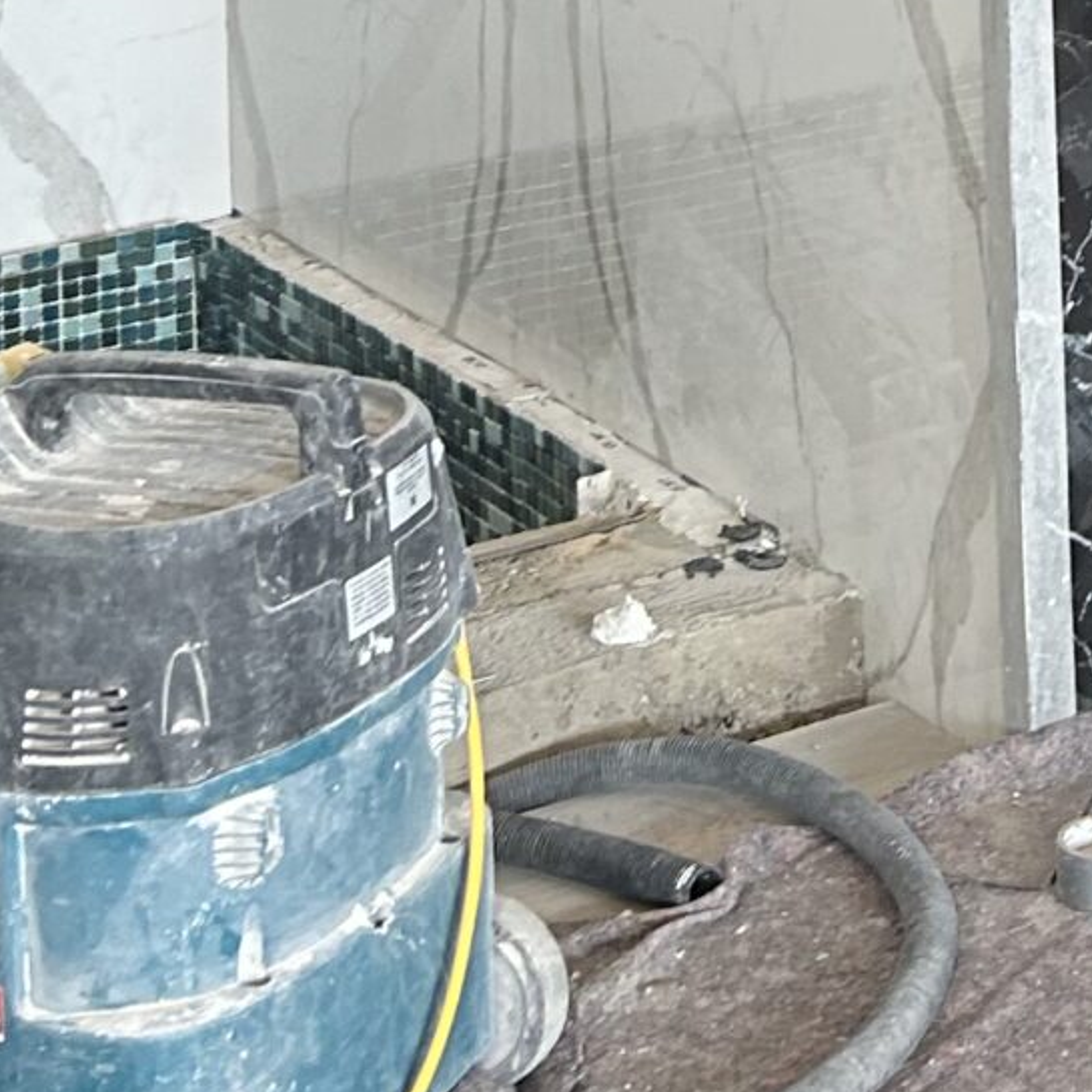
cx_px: 1599
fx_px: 3855
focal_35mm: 108
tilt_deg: +3.9
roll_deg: +2.9
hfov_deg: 15.0
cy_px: -982
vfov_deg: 14.0
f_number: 1.5
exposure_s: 1/100
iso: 100
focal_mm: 5.7
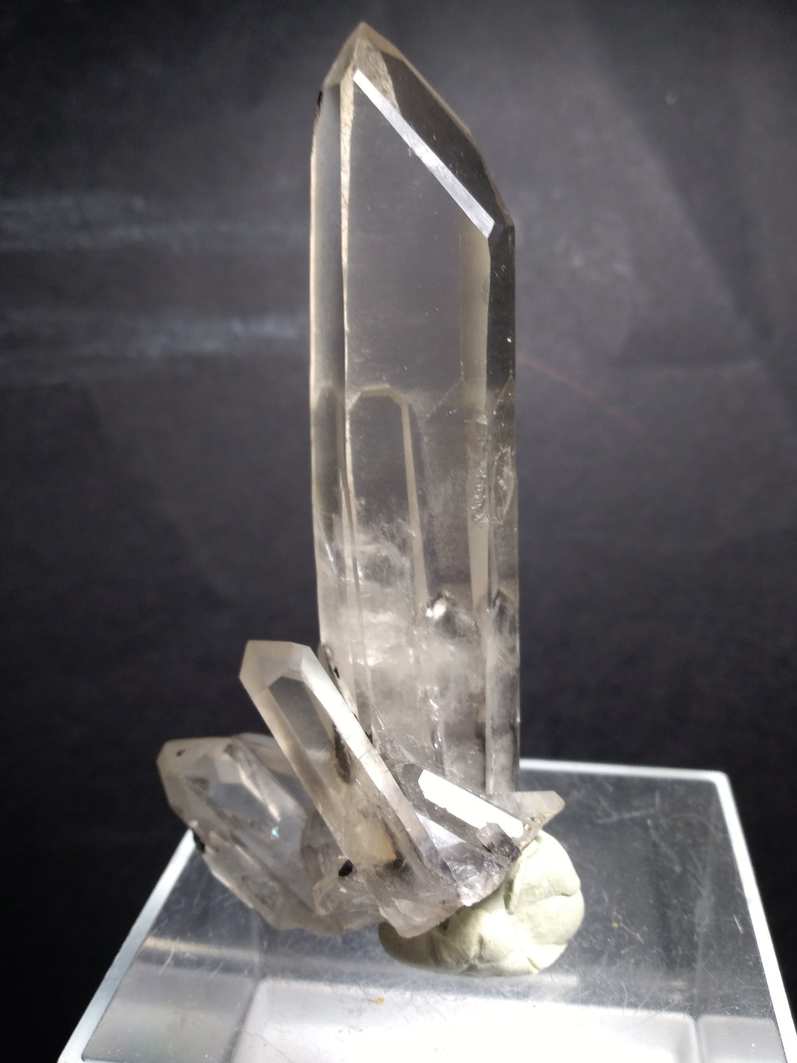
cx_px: 398
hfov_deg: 53.1
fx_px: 798
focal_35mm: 26
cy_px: 532
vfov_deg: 67.3
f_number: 2
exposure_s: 1/30
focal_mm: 3.54
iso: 151
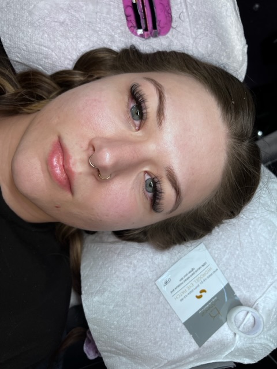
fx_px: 277
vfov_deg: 67.3
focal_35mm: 26
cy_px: 184
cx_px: 138
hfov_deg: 53.1
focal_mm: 5.7
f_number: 1.5
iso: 40
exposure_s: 1/277
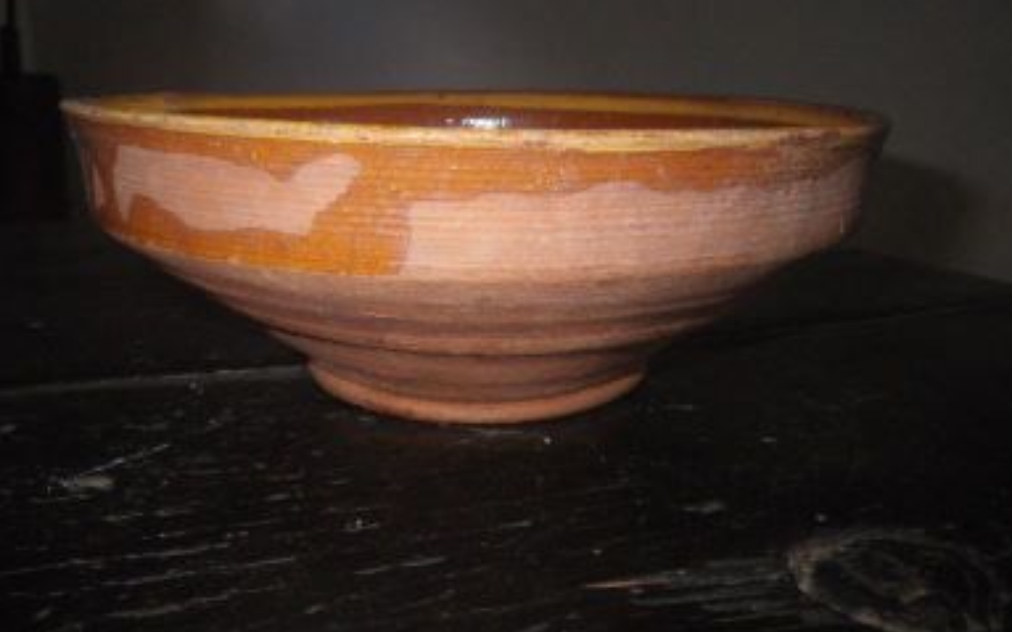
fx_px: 855
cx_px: 523
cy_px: 291
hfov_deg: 61.2
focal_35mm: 31
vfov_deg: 40.5
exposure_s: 1/50
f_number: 4.2
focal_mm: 5
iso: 320
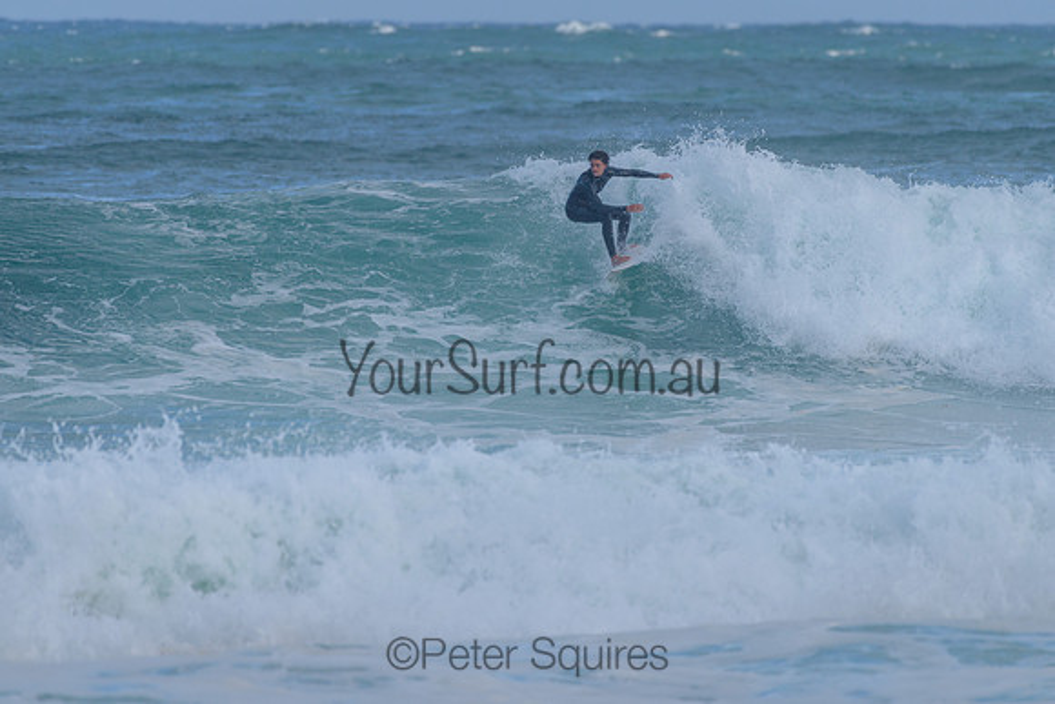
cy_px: 278
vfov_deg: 2.2
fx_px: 17955
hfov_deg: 3.4
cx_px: 577
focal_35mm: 613
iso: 280
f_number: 5.6
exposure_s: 1/2000
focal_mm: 500
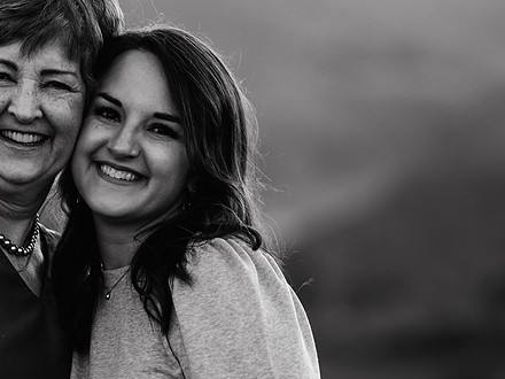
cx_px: 195
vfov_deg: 5.2
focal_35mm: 285
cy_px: 148
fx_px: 4158
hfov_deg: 6.9
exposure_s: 1/160
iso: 500
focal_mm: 200
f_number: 4
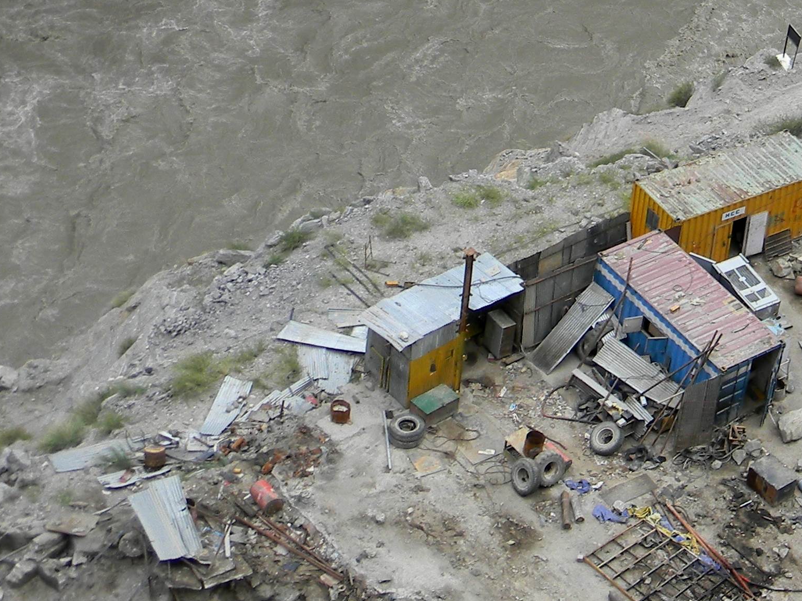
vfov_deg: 12.0
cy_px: -21
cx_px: 993
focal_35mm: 122
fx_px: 2827
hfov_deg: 15.5
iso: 80
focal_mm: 8.6
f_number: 3.9
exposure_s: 1/68
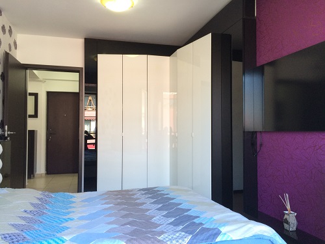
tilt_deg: -0.3
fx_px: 272
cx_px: 162
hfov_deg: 61.7
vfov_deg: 48.2
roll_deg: +0.6
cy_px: 122
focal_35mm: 29
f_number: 2.2
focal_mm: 4.15
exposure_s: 1/33
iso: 50
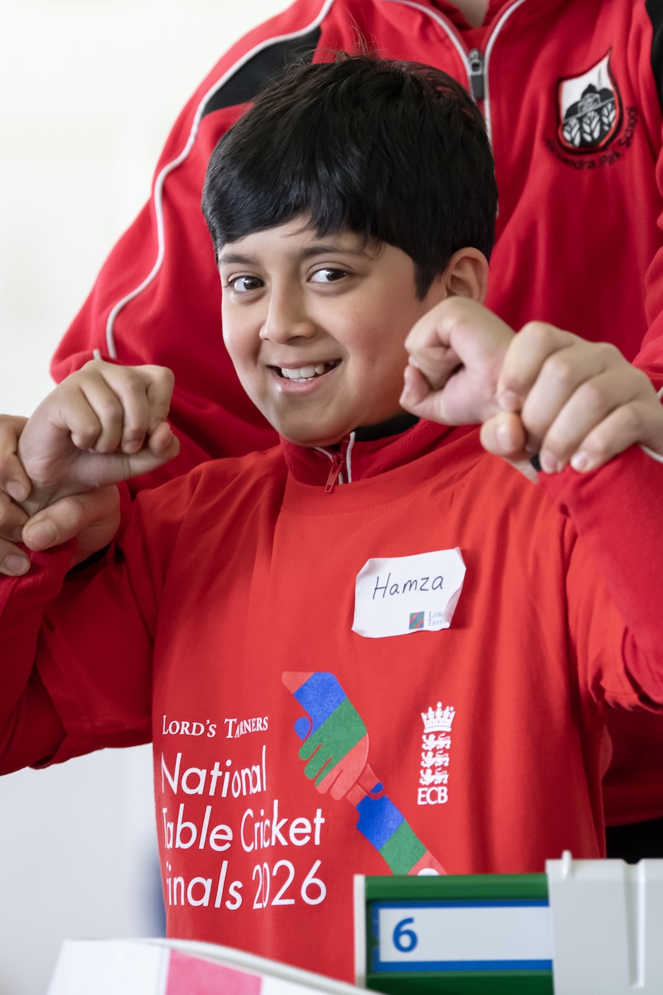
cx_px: 395
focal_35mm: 257
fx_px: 7098
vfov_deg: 8.0
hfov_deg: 5.3
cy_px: 268
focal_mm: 150
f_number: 3.2
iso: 2500
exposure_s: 1/320
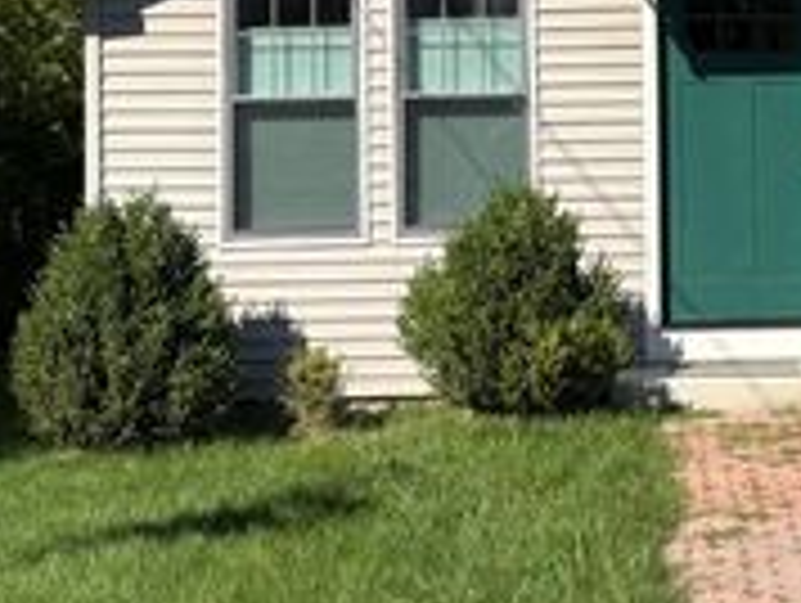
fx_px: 1691
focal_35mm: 73
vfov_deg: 19.1
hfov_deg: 26.0
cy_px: -112
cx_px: 680
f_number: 1.6
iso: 50
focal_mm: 5.96
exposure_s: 1/3831
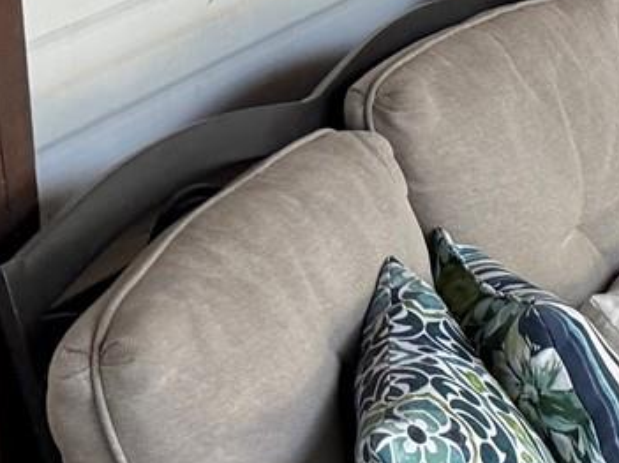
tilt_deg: -4.7
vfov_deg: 10.0
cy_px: -366
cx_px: 1533
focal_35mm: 140
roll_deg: +0.8
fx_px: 2503
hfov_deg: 11.4
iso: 250
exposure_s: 1/60
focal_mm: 6.76
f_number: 1.78
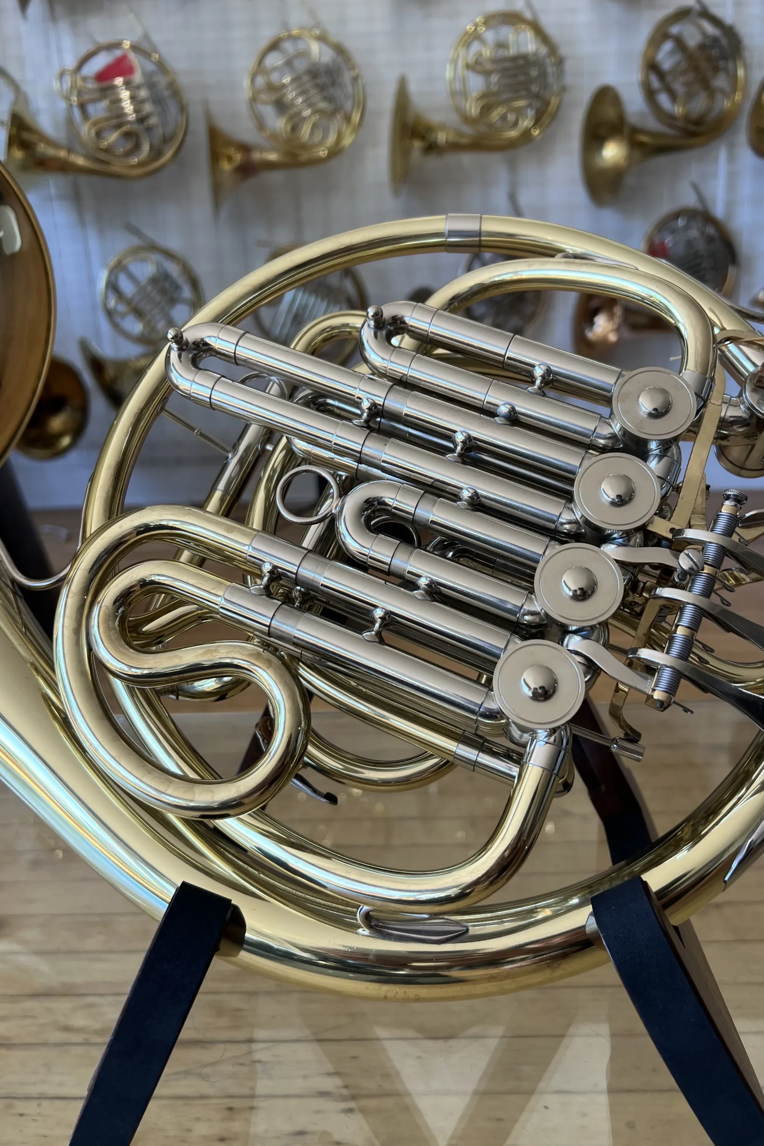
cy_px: 565
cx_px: 408
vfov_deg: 65.5
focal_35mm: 28
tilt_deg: -16.0
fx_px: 891
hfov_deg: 46.4
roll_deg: +3.0
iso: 40
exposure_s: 1/176
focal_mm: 5.7
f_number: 1.5
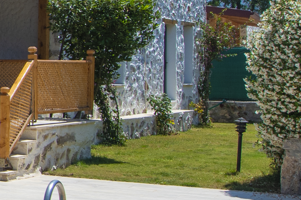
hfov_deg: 14.3
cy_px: 64
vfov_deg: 13.0
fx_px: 878
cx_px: -389
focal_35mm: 105
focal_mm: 14
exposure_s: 1/500
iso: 100
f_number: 5.6
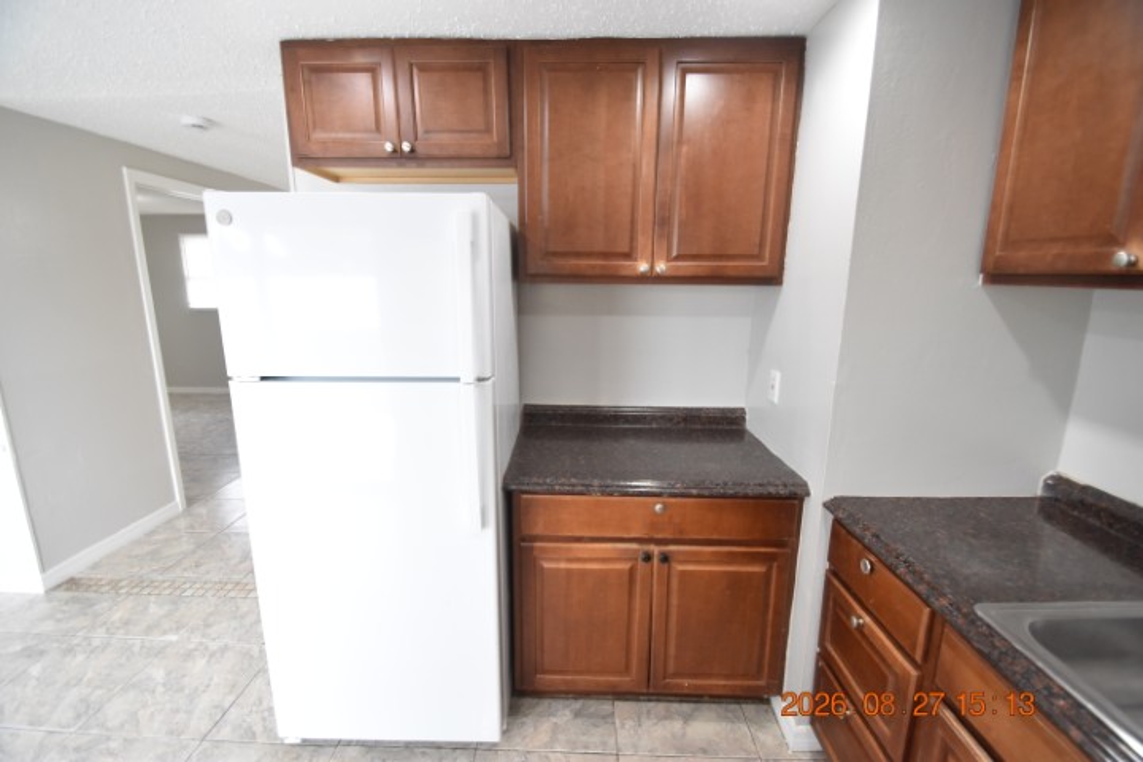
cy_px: 381
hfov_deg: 100.4
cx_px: 572
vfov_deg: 77.3
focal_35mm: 15
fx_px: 476
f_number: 3.5
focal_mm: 10
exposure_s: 1/60
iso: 1400
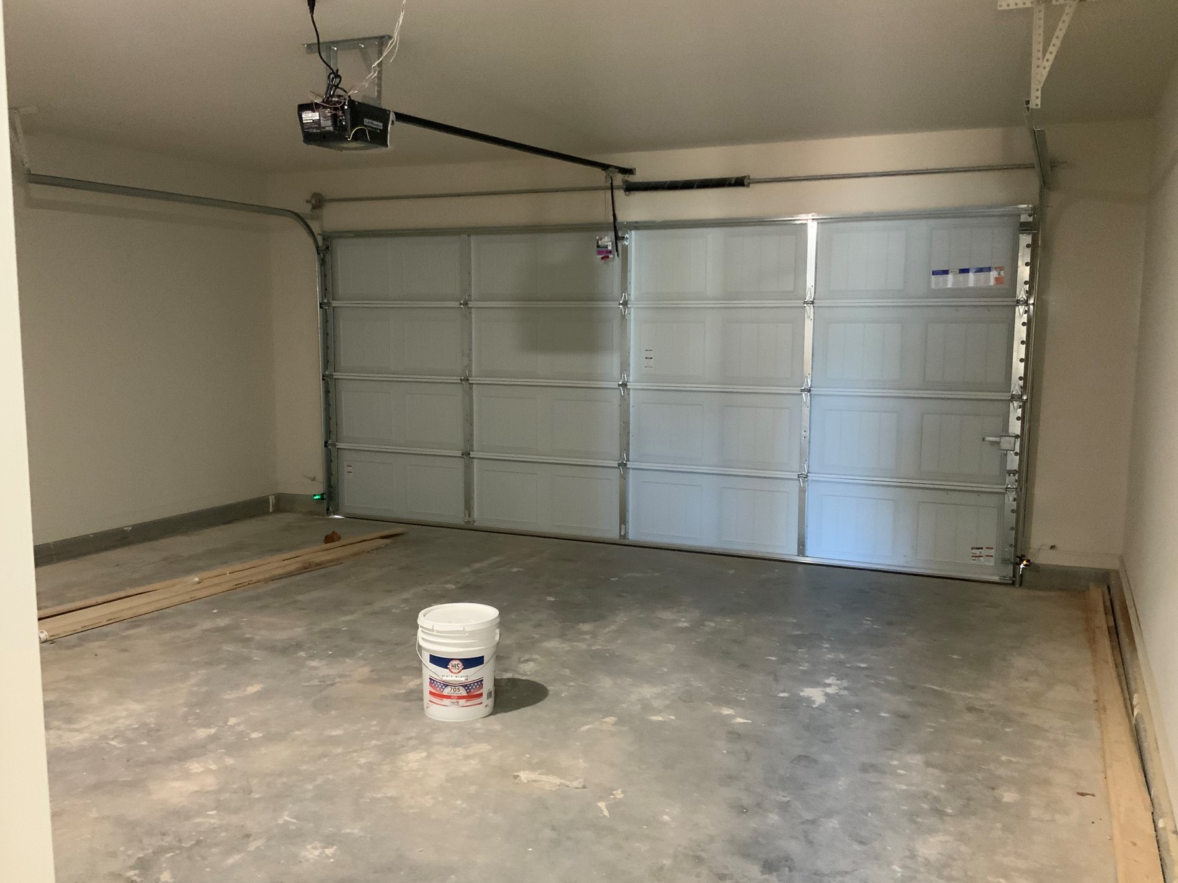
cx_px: 592
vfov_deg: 45.4
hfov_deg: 58.4
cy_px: 462
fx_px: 1055
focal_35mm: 31
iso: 320
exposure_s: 1/30
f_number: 1.8
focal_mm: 3
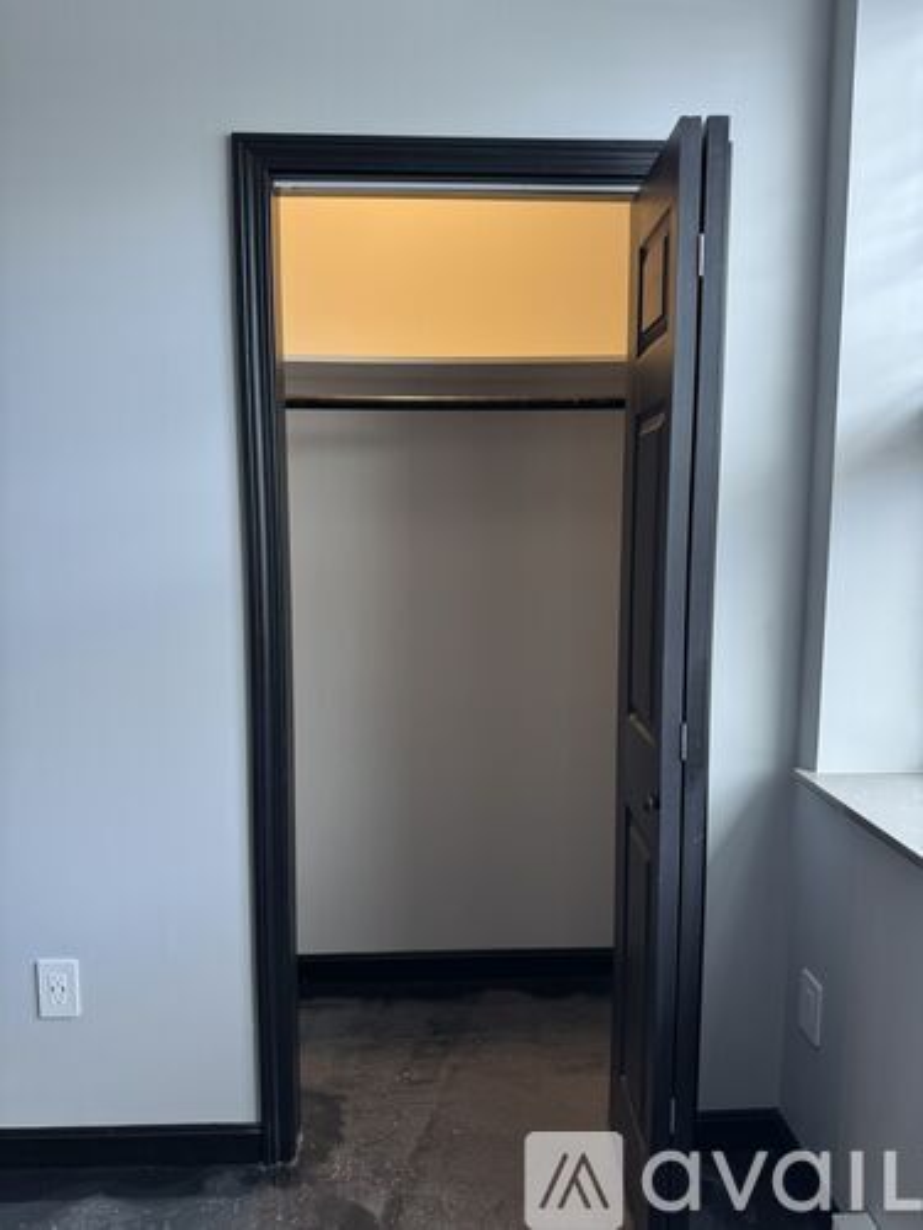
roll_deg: +0.5
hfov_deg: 56.8
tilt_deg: -7.6
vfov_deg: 71.6
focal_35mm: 24
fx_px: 853
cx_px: 462
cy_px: 615
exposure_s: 1/60
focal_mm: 6.76
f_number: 1.78
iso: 125
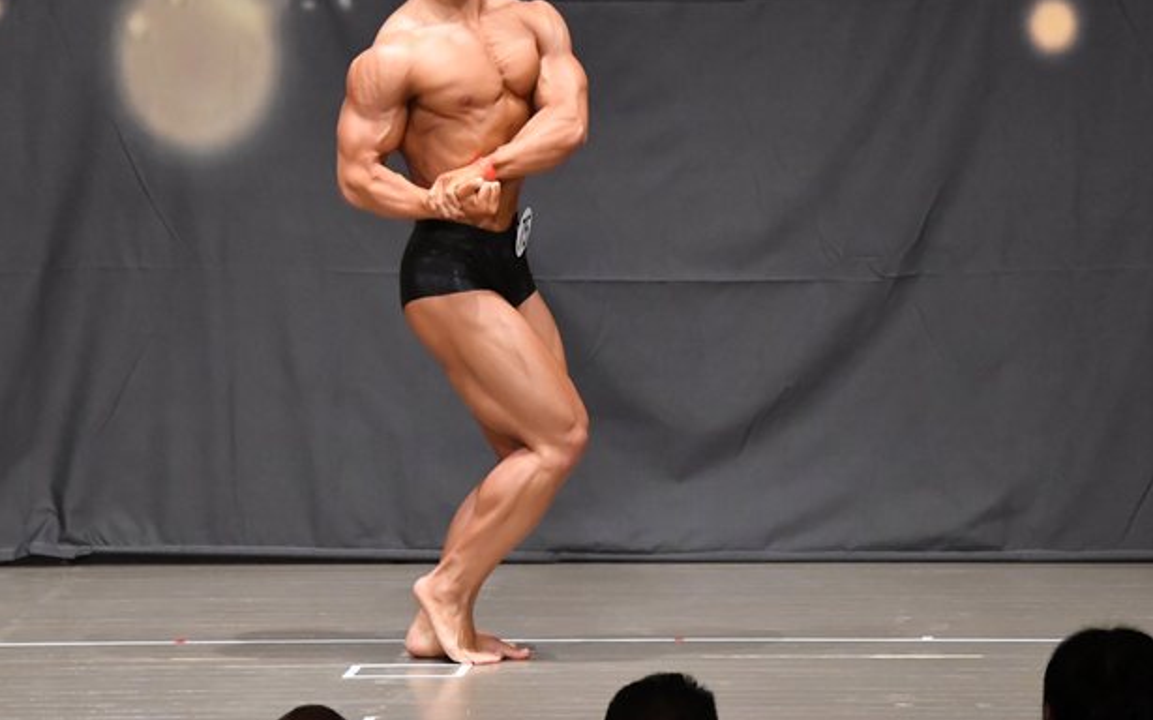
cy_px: 289
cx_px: 532
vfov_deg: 4.5
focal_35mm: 289
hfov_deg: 7.3
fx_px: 9079
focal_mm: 150
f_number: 5.6
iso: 8000
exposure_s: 1/400
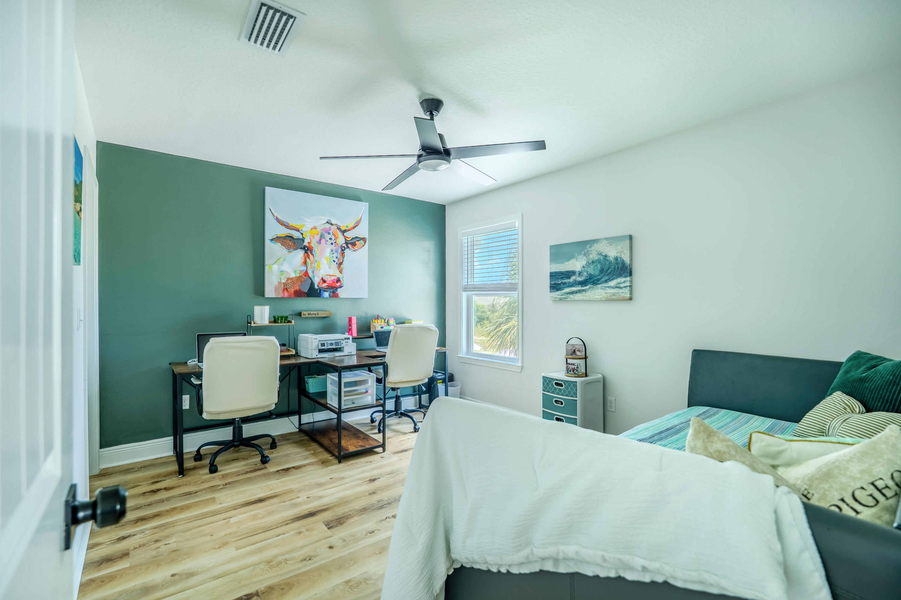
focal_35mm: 16
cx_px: 450
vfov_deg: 72.1
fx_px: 413
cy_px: 300
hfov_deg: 95.0
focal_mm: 16.5
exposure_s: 1/100
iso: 200
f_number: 7.1
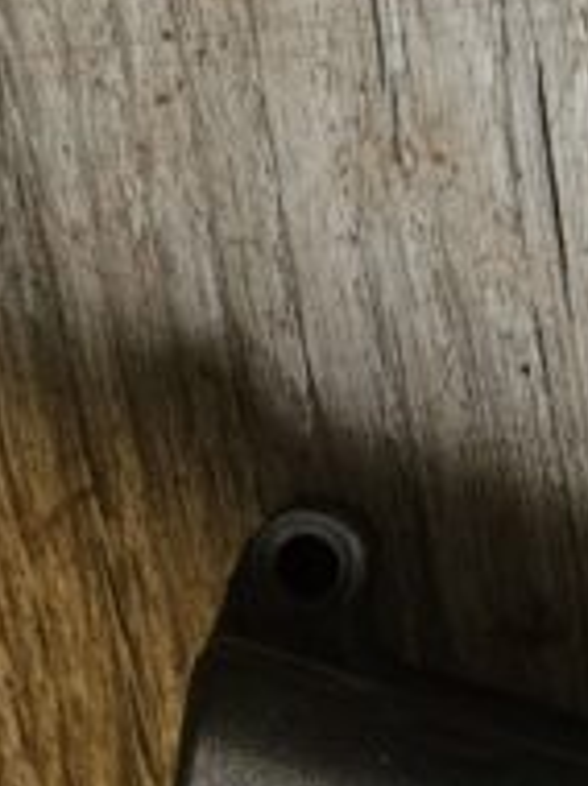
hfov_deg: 11.8
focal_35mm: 124
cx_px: 625
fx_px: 2815
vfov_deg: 14.7
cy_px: 1200
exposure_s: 1/120
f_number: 1.8
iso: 640
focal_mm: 5.4
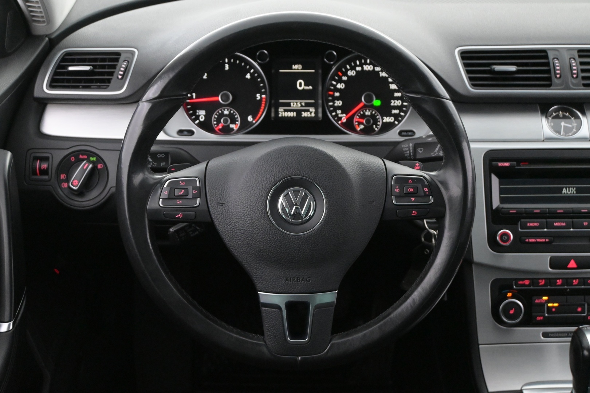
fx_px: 750
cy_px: 196
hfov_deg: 43.0
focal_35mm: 46
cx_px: 295
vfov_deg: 29.4
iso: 5600
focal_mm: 30.5
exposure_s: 1/50
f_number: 4.8
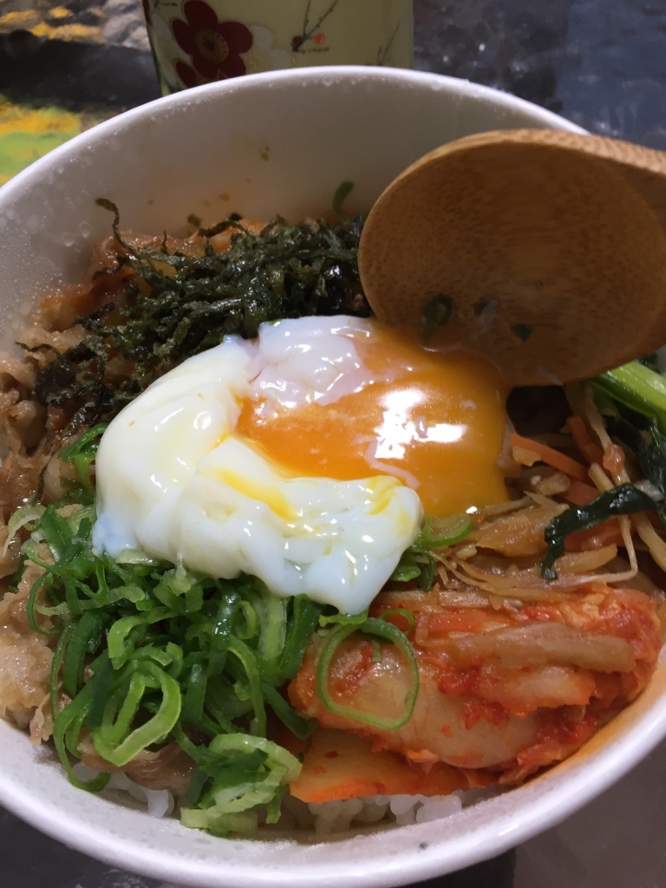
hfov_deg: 48.2
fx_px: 744
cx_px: 333
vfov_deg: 61.7
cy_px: 444
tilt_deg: -60.0
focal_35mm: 29
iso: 64
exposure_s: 1/30
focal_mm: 4.15
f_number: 2.2
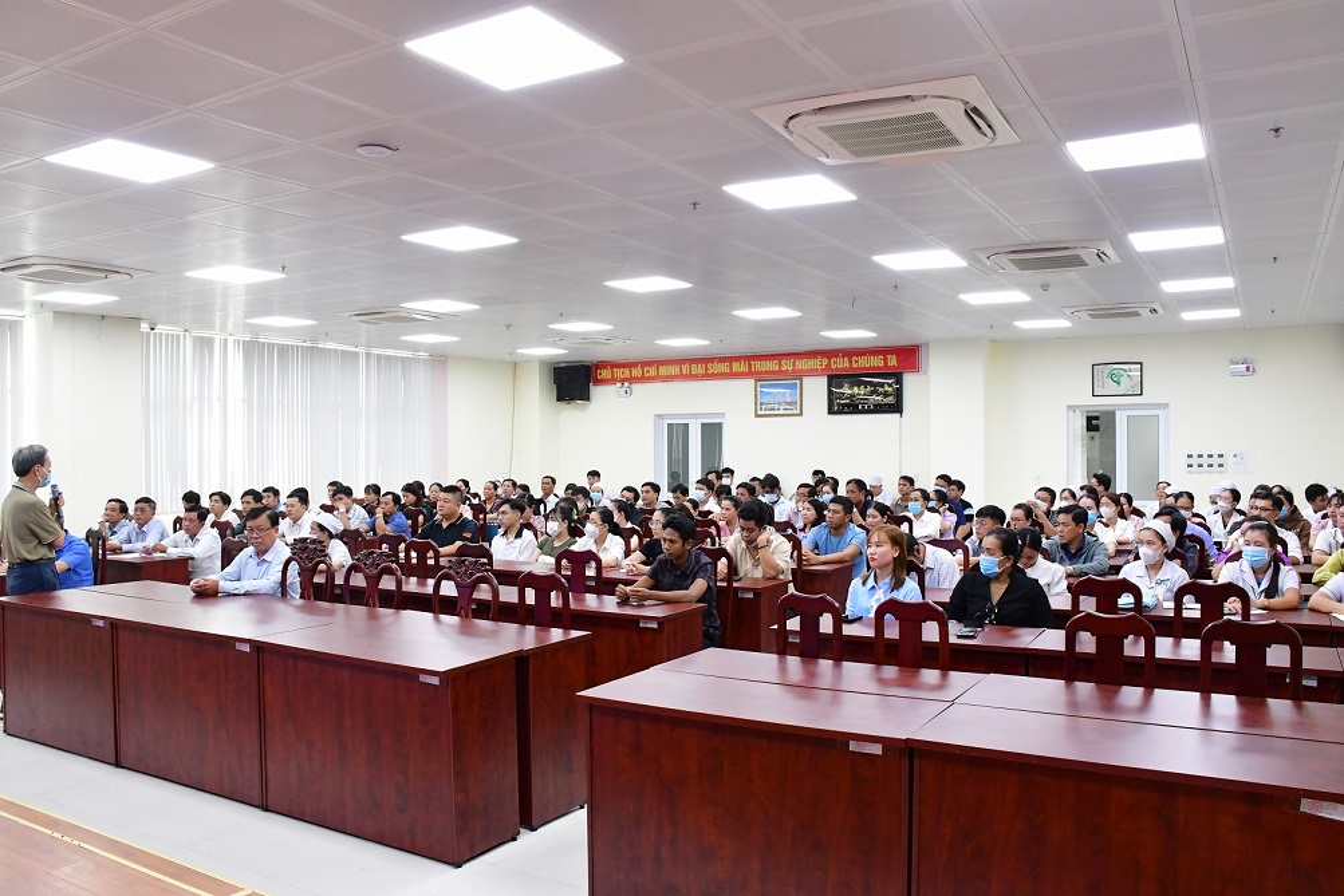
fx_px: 1008
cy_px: 448
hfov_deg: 67.4
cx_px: 672
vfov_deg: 47.9
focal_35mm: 27
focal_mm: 18
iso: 2800
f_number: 10
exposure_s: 1/30
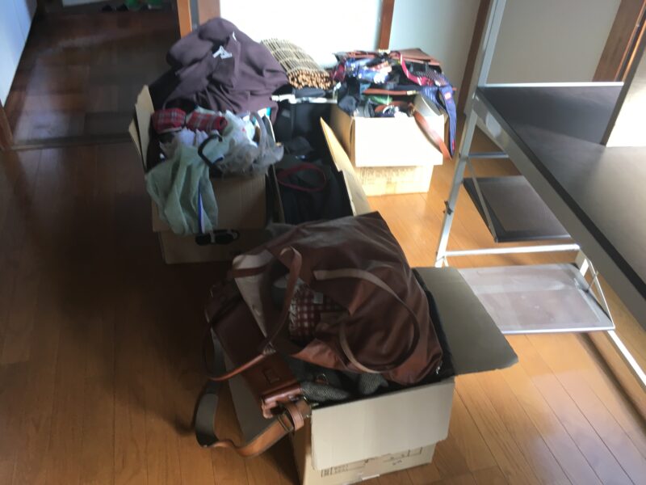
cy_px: 242
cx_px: 323
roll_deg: -4.0
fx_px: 541
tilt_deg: -40.9
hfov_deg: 61.7
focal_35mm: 29
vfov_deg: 48.2
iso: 25
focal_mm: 4.15
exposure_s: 1/40
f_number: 2.2
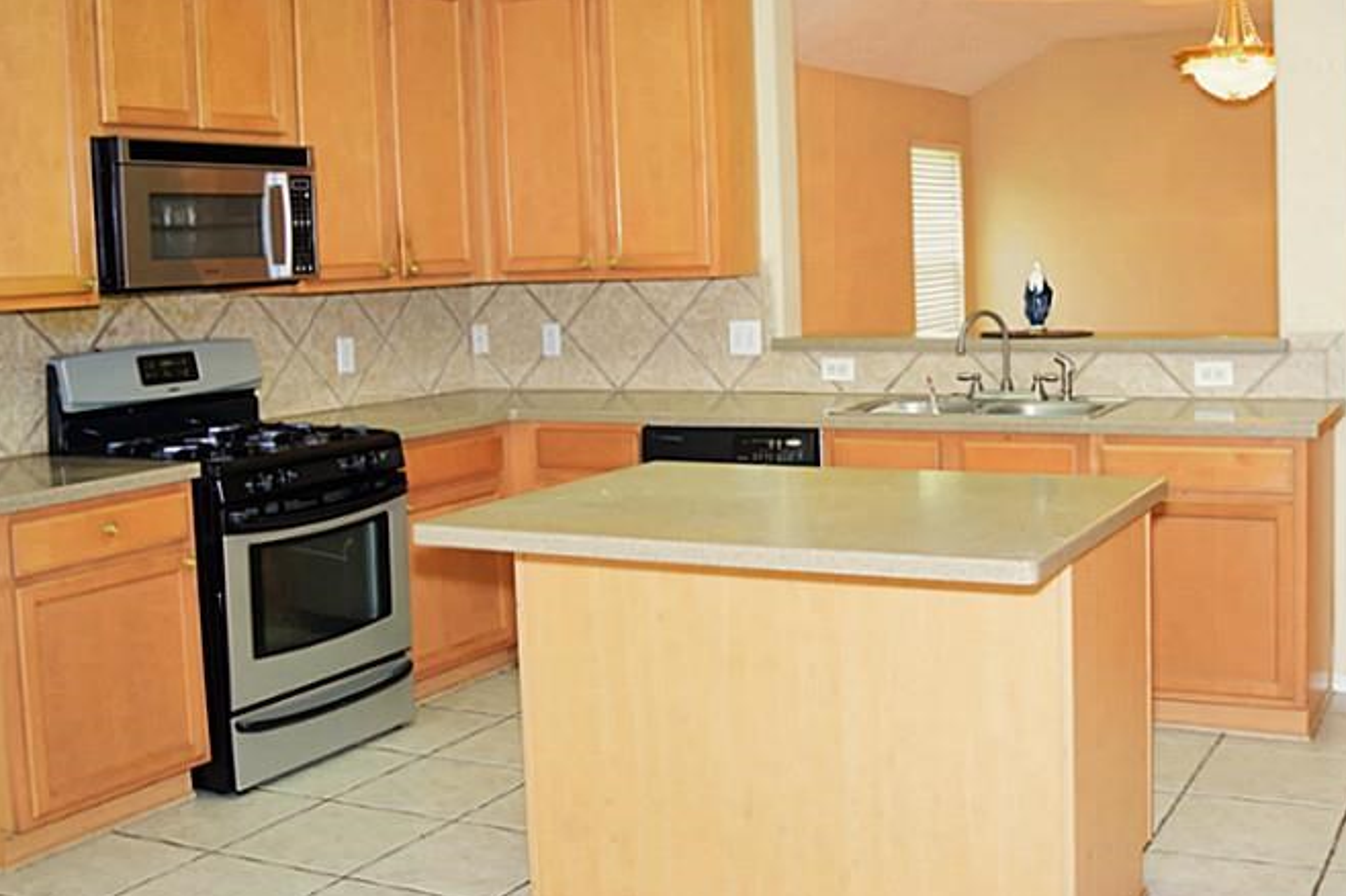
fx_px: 1569
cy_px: 395
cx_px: 835
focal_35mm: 42
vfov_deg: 31.8
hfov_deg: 46.1
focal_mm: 18
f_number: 3.5
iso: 1600
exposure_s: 1/60
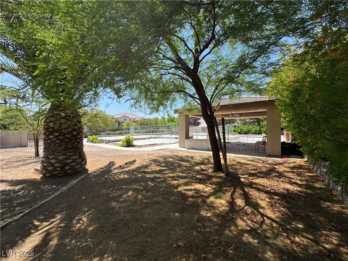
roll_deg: +0.3
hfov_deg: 102.1
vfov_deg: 85.7
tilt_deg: -1.0
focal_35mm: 14
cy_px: 130
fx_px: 141
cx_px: 174
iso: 50
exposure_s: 1/1370
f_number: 2.2
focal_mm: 2.22
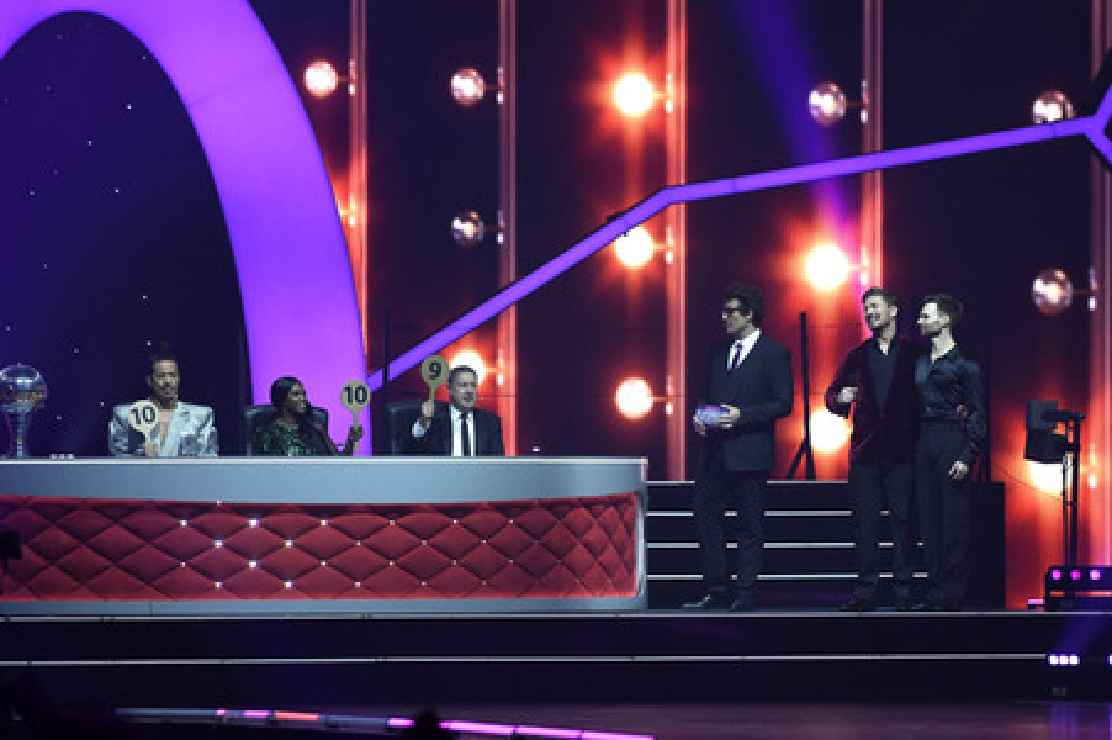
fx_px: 6173
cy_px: 370
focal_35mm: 200
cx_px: 556
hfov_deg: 10.3
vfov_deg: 6.9
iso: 1600
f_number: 2.8
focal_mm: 200
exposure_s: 1/1000
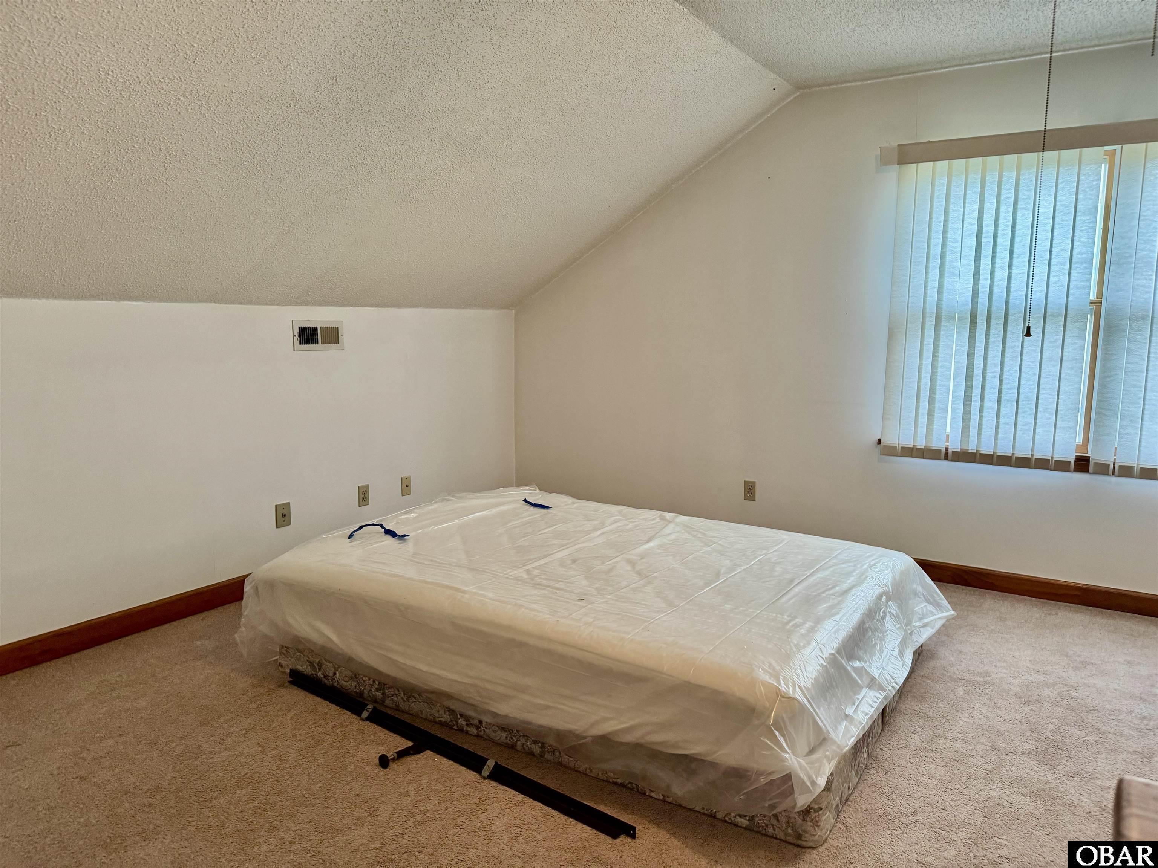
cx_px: 579
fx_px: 803
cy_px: 434
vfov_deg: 56.8
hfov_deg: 71.6
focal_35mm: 24
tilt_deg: -7.6
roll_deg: -0.6
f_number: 1.78
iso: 320
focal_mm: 6.76
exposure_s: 1/60
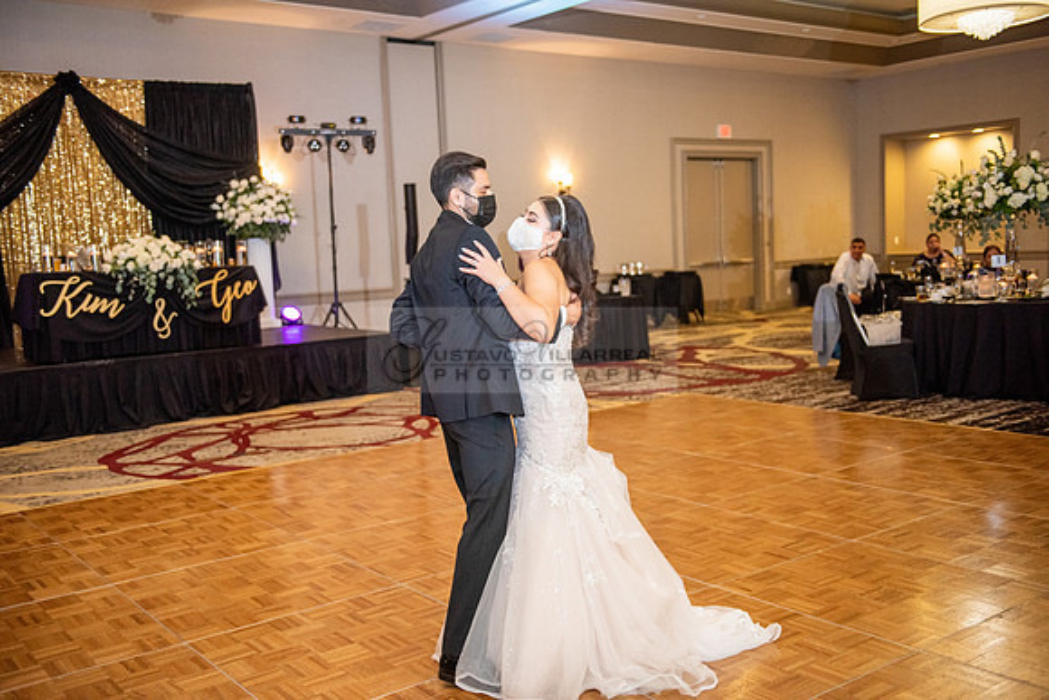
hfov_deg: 53.1
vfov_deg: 36.9
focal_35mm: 36
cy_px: 350
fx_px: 1049
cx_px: 524
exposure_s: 1/250
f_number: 2.8
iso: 1600
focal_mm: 36
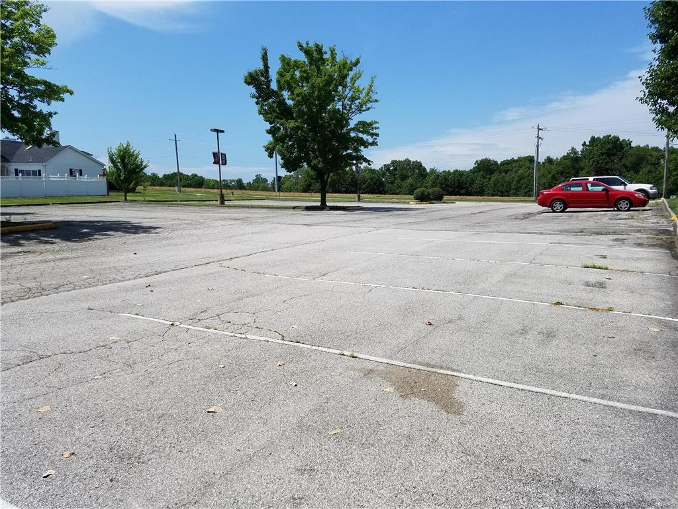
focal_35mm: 26
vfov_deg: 53.1
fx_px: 509
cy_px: 254
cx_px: 339
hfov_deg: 67.3
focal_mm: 4.2
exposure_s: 1/3760
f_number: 1.7
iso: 50
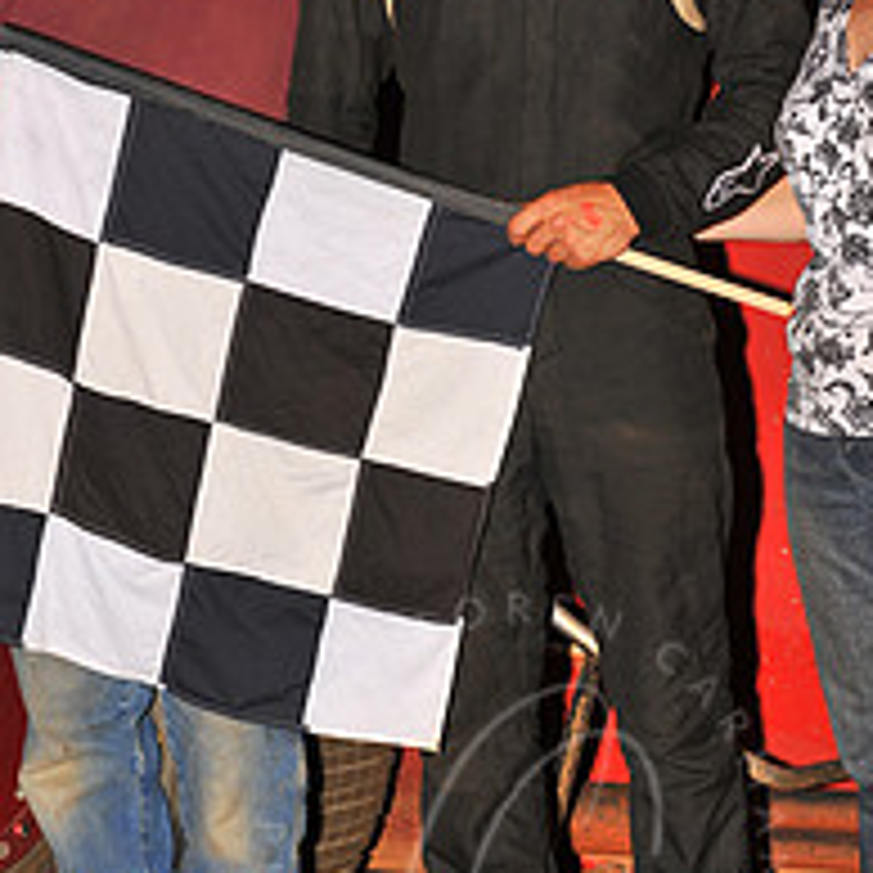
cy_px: 297
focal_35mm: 207
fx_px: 5906
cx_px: 518
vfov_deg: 8.4
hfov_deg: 8.5
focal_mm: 105
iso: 500
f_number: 6.3
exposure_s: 1/320
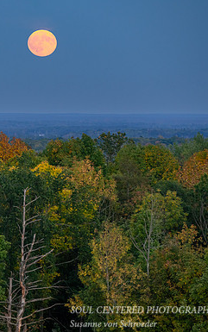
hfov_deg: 4.2
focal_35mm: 310
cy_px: 166
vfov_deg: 6.8
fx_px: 2809
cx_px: -25
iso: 1000
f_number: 8
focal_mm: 196
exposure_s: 1/25
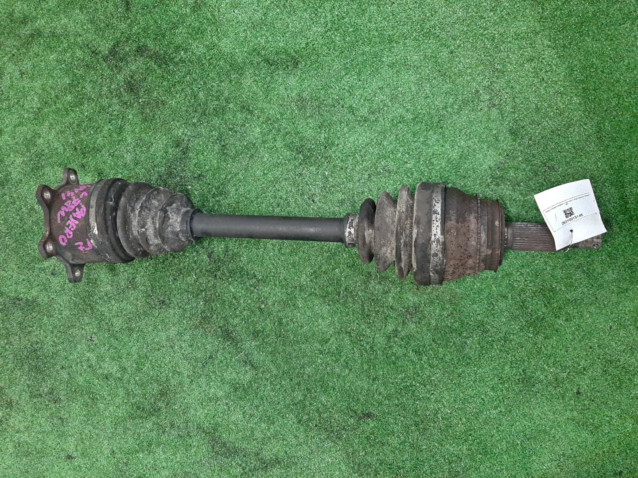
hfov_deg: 67.3
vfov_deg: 53.1
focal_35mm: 26
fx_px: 479
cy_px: 239
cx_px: 319
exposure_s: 1/50
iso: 224
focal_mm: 3.93
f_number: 1.7
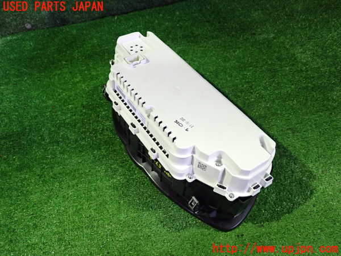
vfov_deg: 46.8
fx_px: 296
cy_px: 128
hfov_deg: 60.0
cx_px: 170
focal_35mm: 30
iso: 640
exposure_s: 1/30
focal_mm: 5.4
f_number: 2.3
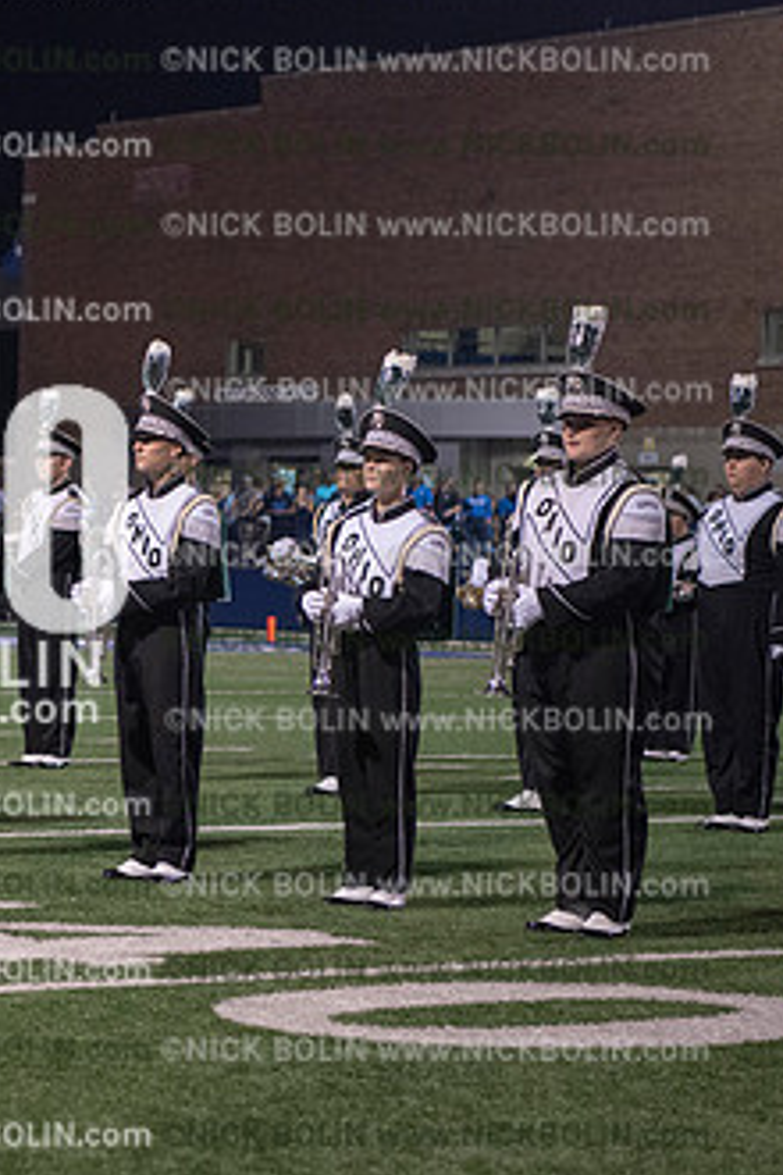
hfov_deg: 11.0
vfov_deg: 16.7
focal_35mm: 123
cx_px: -125
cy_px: 557
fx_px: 4013
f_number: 3.2
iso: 3200
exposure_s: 1/400
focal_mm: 70
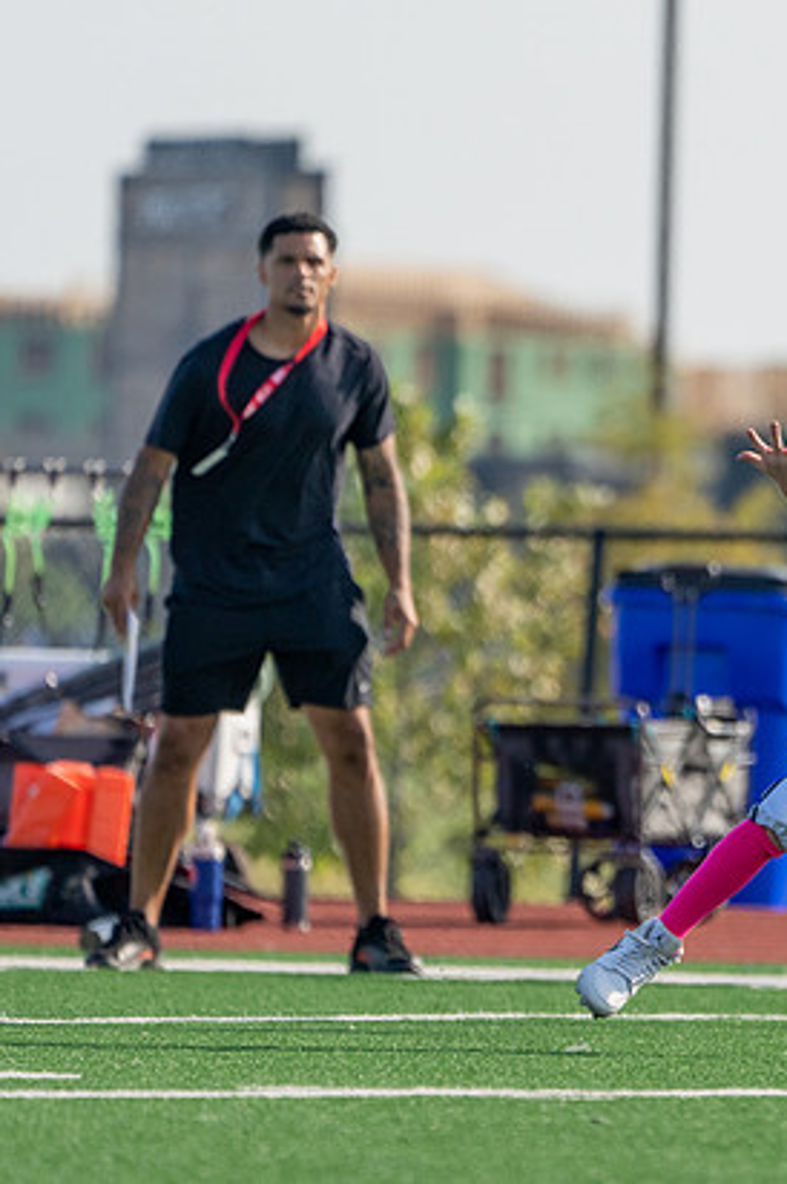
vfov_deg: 2.9
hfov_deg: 1.9
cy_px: 672
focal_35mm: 724
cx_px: 858
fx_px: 23779
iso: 200
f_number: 5.6
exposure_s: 1/1600
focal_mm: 400
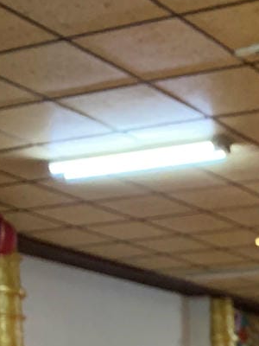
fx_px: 1038
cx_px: 386
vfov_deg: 16.1
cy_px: 615
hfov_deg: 13.4
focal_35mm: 104
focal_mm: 4.25
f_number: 1.8
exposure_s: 1/40
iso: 400
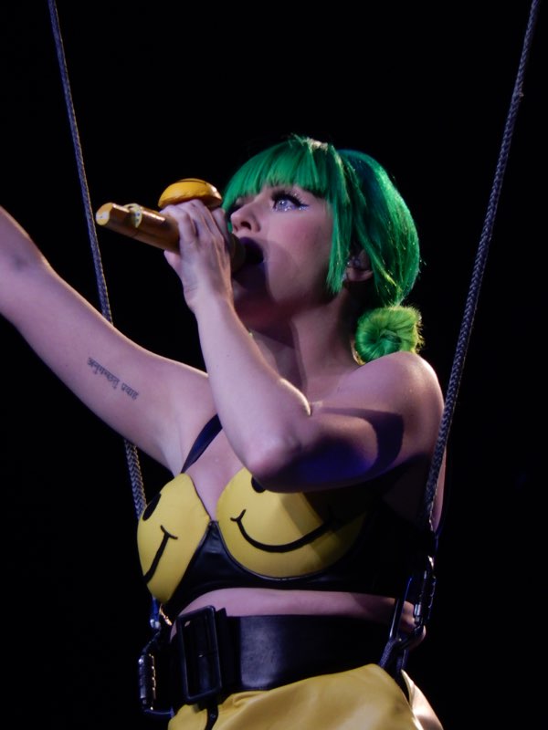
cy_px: 365
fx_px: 11609
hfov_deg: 2.7
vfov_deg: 3.6
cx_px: 274
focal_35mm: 550
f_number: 6.3
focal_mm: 99
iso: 400
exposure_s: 1/125
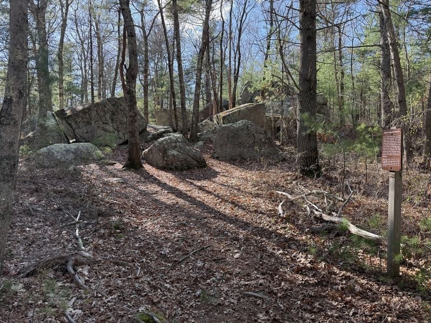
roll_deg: -0.2
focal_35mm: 24
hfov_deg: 71.6
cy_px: 162
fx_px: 299
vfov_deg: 56.8
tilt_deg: -1.3
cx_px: 216
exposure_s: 1/607
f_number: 1.78
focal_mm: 6.76
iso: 100
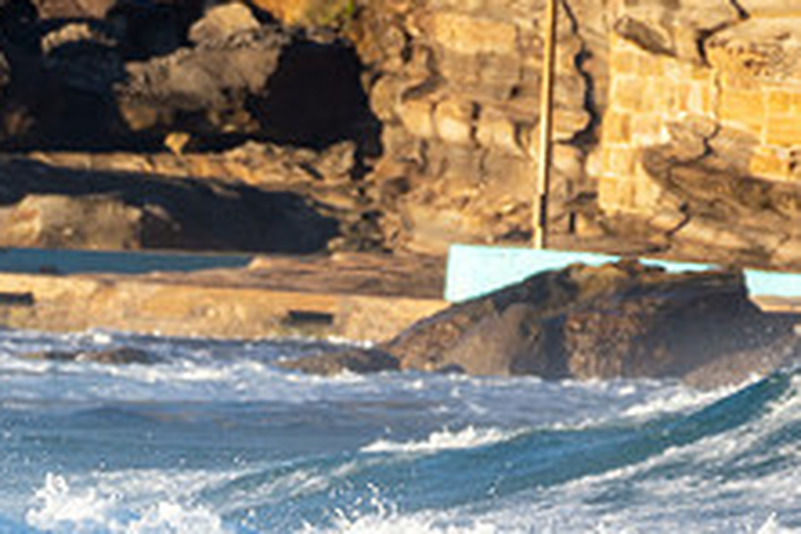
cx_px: -242
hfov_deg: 1.1
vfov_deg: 0.7
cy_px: 572
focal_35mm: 1963
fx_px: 43673
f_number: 5.6
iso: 250
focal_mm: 500
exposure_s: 1/640
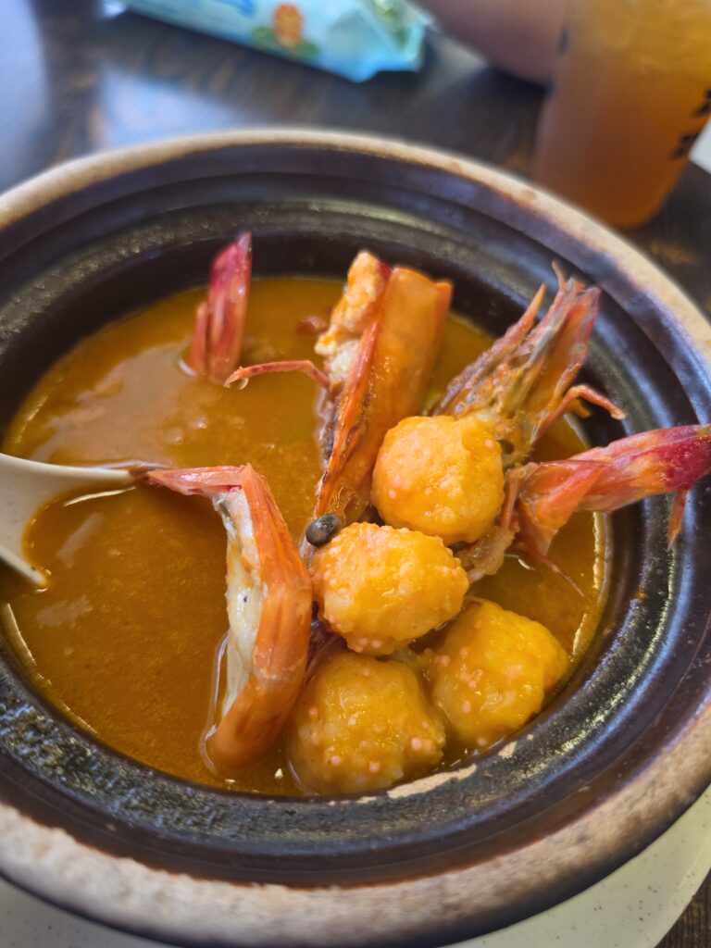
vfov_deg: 73.9
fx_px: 630
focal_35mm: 23
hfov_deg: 58.9
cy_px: 474
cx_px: 356
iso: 200
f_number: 1.4
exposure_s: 1/100
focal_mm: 6.5
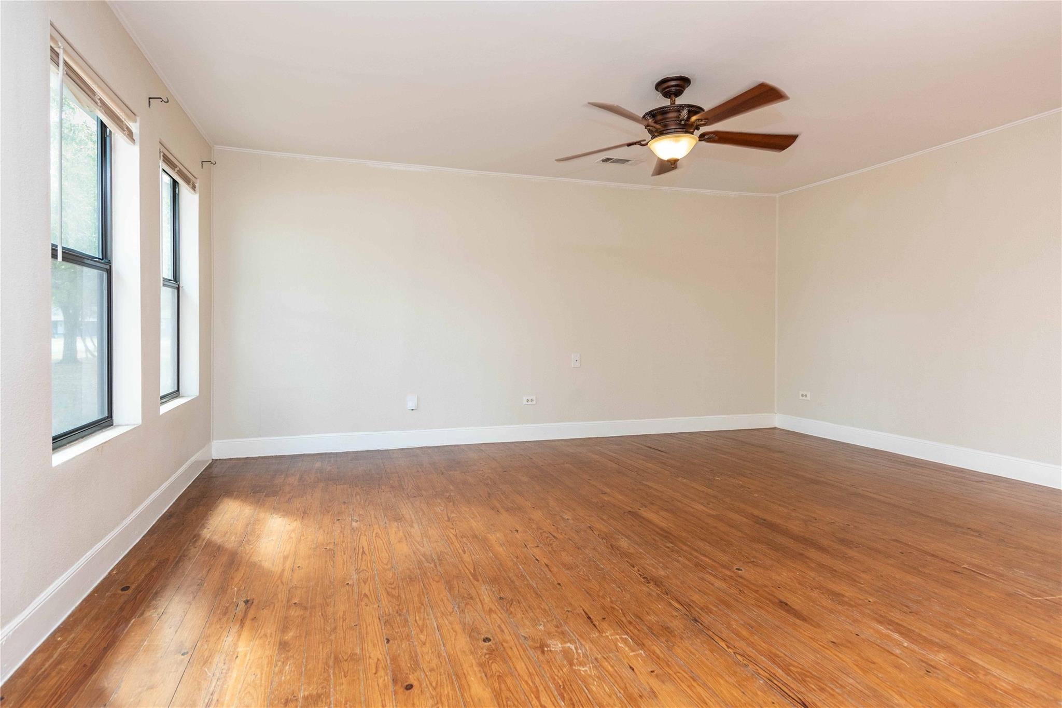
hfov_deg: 86.9
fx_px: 561
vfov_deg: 64.6
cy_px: 354
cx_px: 531
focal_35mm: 19
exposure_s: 1/100
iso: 800
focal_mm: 19
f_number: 5
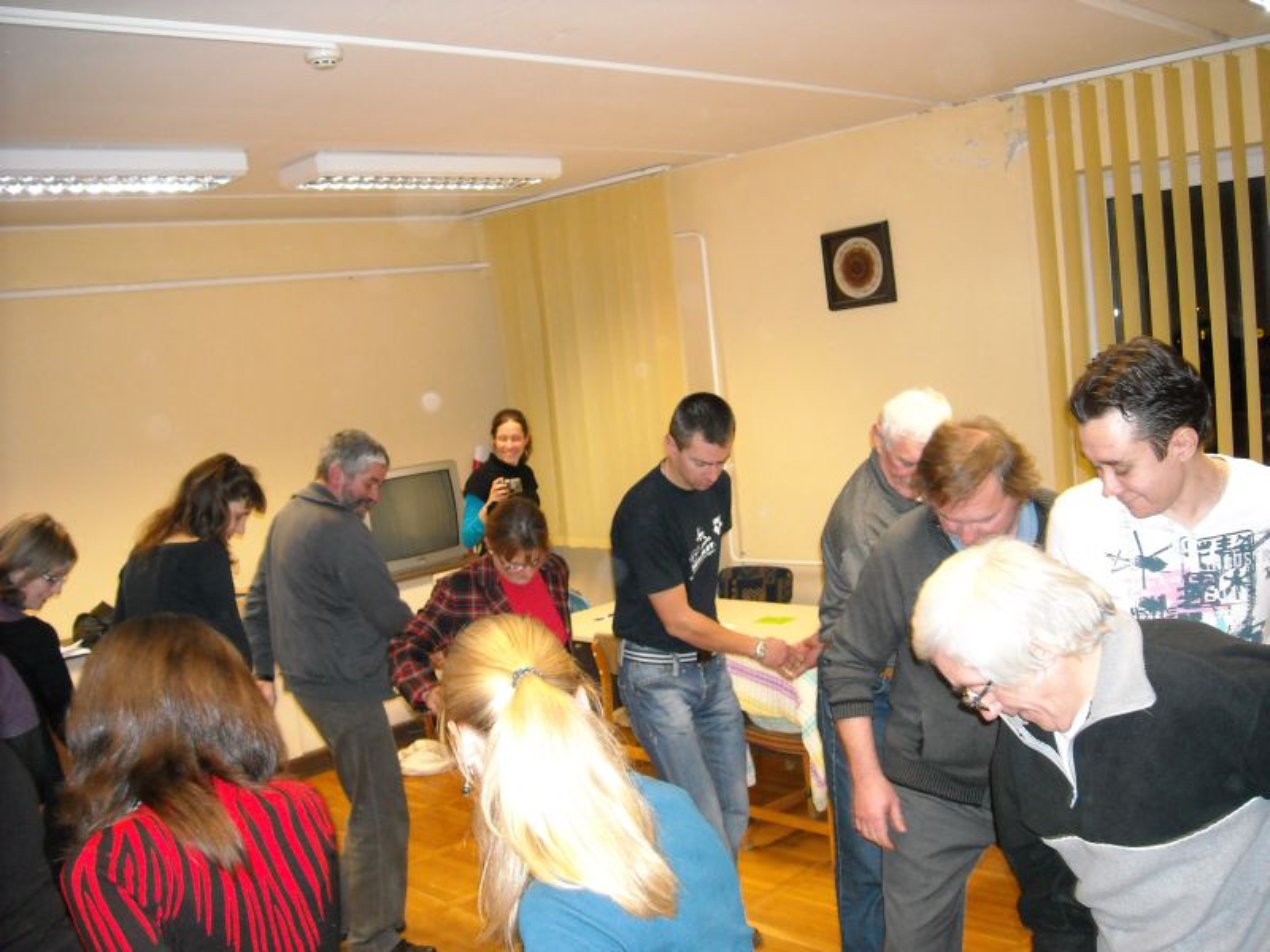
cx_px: 635
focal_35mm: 35
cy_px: 476
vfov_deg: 40.7
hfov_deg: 52.6
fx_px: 1284
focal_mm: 5.7
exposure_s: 1/60
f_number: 2.8
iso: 400
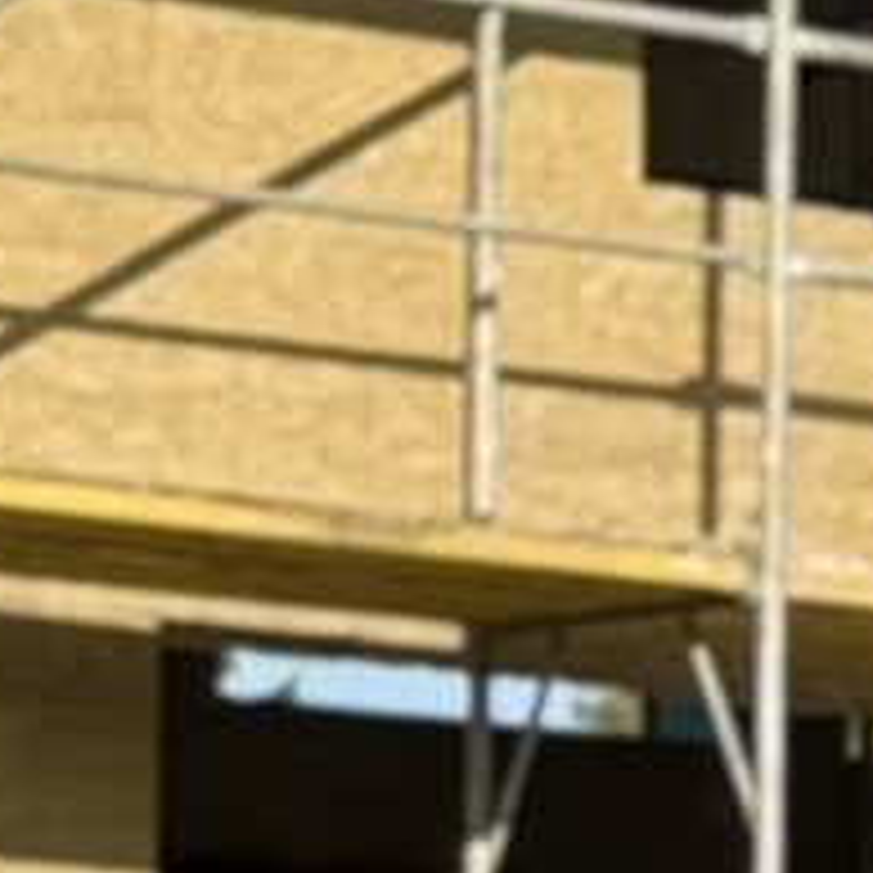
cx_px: 2020
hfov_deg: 3.8
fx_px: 12811
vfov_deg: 3.8
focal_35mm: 449
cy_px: 2354
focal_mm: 6.76
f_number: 1.78
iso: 80
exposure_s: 1/3378
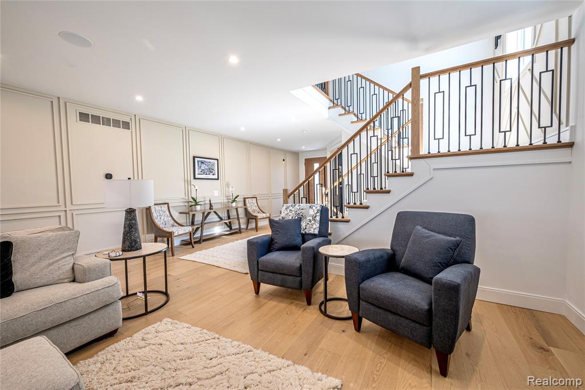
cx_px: 292
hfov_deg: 104.3
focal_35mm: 14
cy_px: 195
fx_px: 227
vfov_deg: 81.2
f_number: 9
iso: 200
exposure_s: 1/13
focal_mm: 14
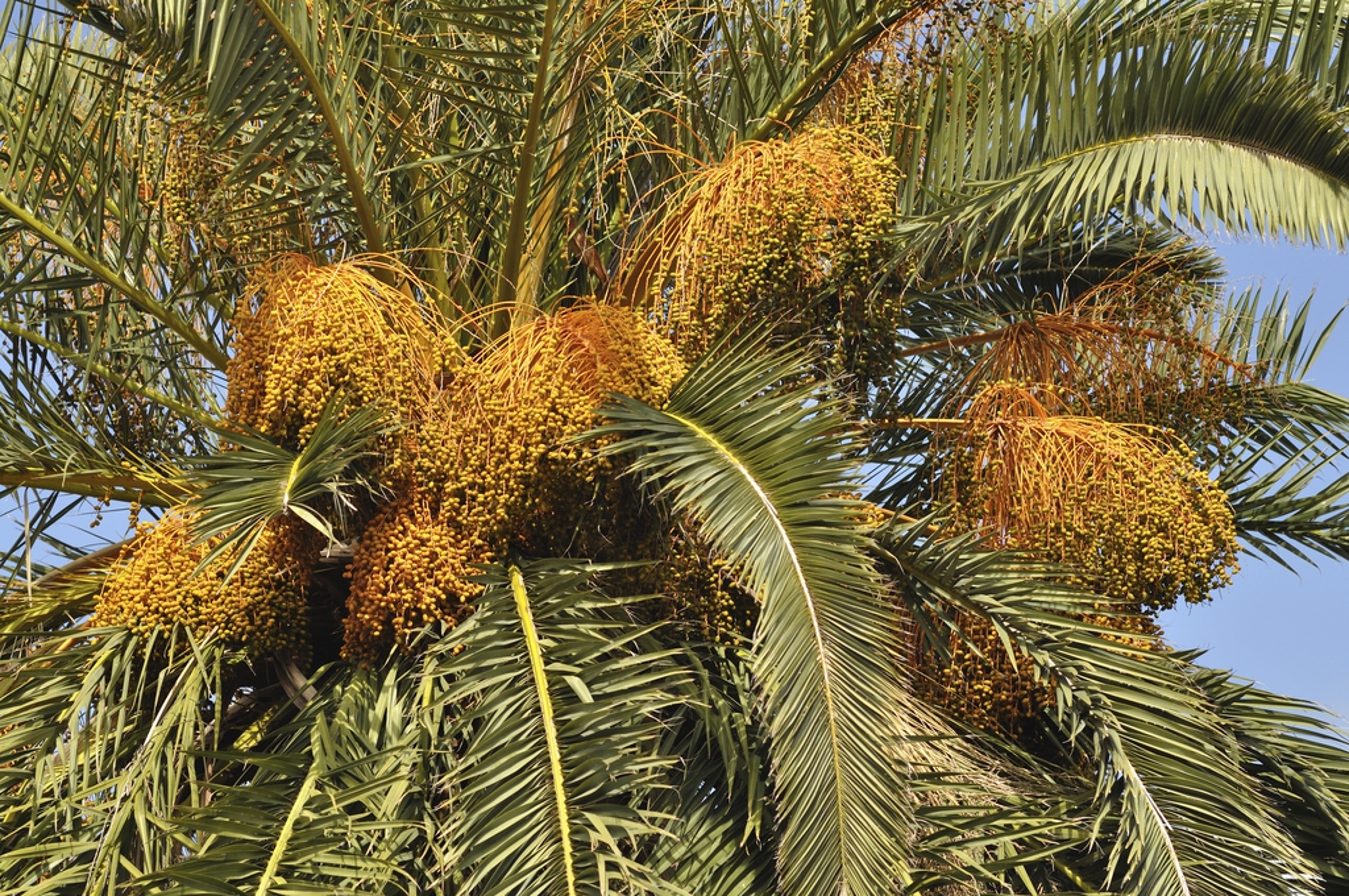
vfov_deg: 8.7
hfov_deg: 13.1
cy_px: 448
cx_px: 674
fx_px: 5894
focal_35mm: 158
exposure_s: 1/1250
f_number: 5
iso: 250
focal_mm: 105
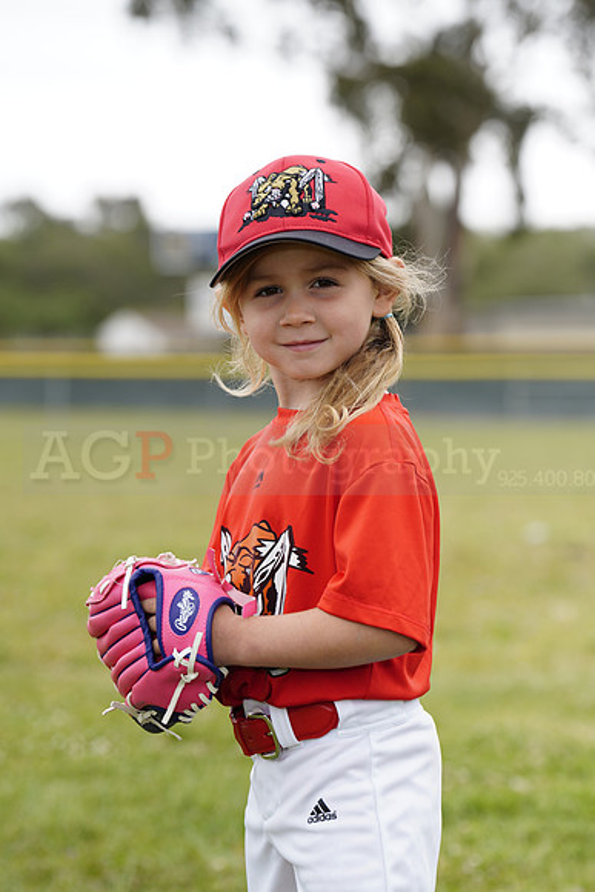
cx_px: 298
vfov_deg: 13.8
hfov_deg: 9.2
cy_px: 446
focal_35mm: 149
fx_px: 3691
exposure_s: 1/250
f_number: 5.6
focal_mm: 149
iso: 100
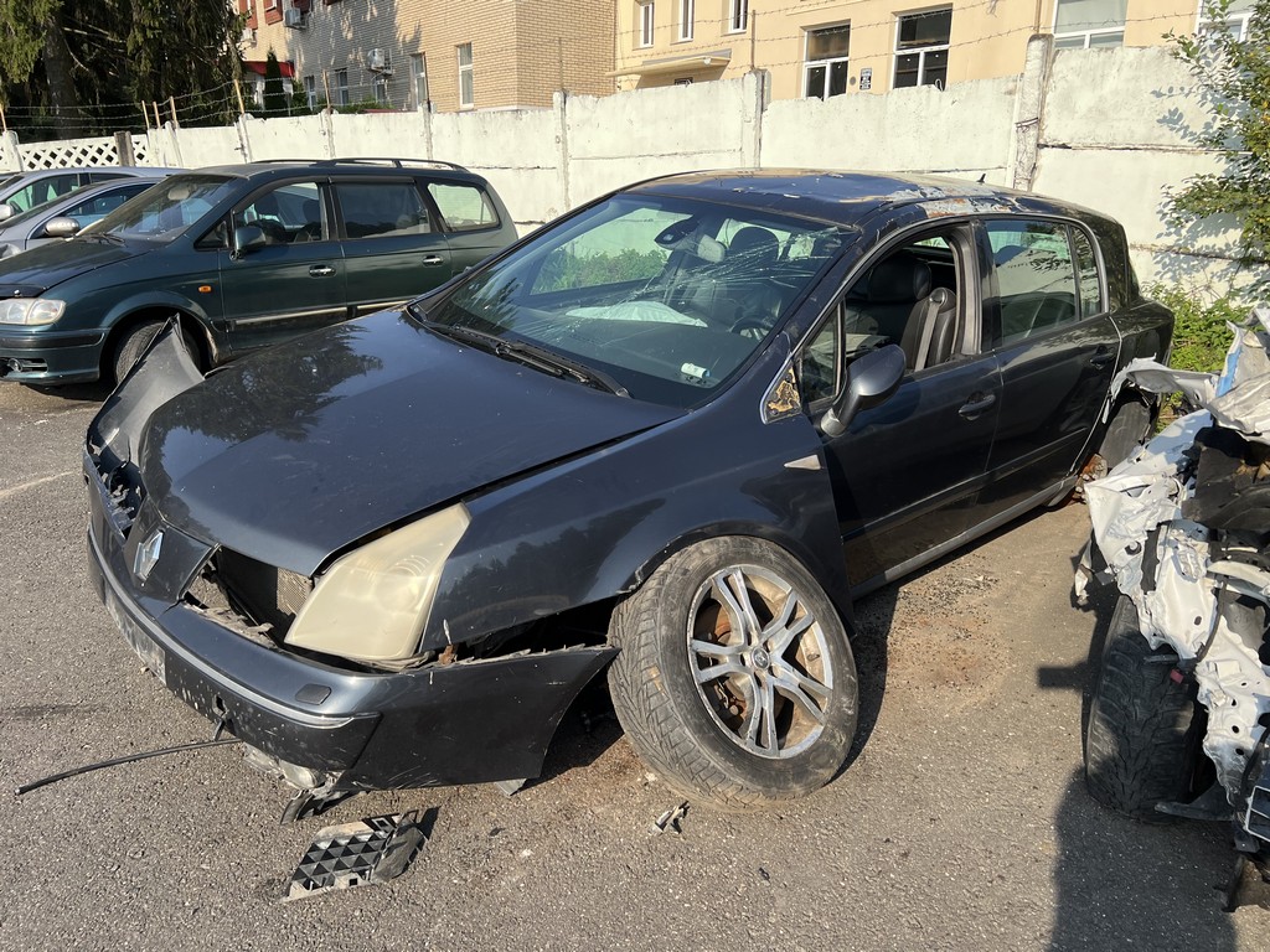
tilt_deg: -16.7
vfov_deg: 53.1
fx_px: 954
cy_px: 476
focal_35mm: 26
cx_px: 635
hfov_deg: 67.3
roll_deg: -1.1
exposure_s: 1/2165
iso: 50
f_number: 1.5
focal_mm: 5.7
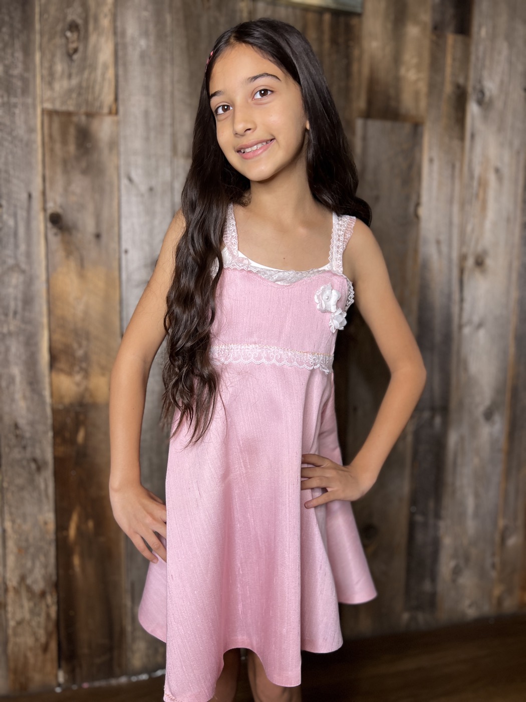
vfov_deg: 67.3
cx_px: 263
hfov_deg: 53.1
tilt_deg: -5.7
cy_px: 351
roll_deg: +0.3
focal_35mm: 26
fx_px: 527
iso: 100
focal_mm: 5.7
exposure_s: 1/120
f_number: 1.5
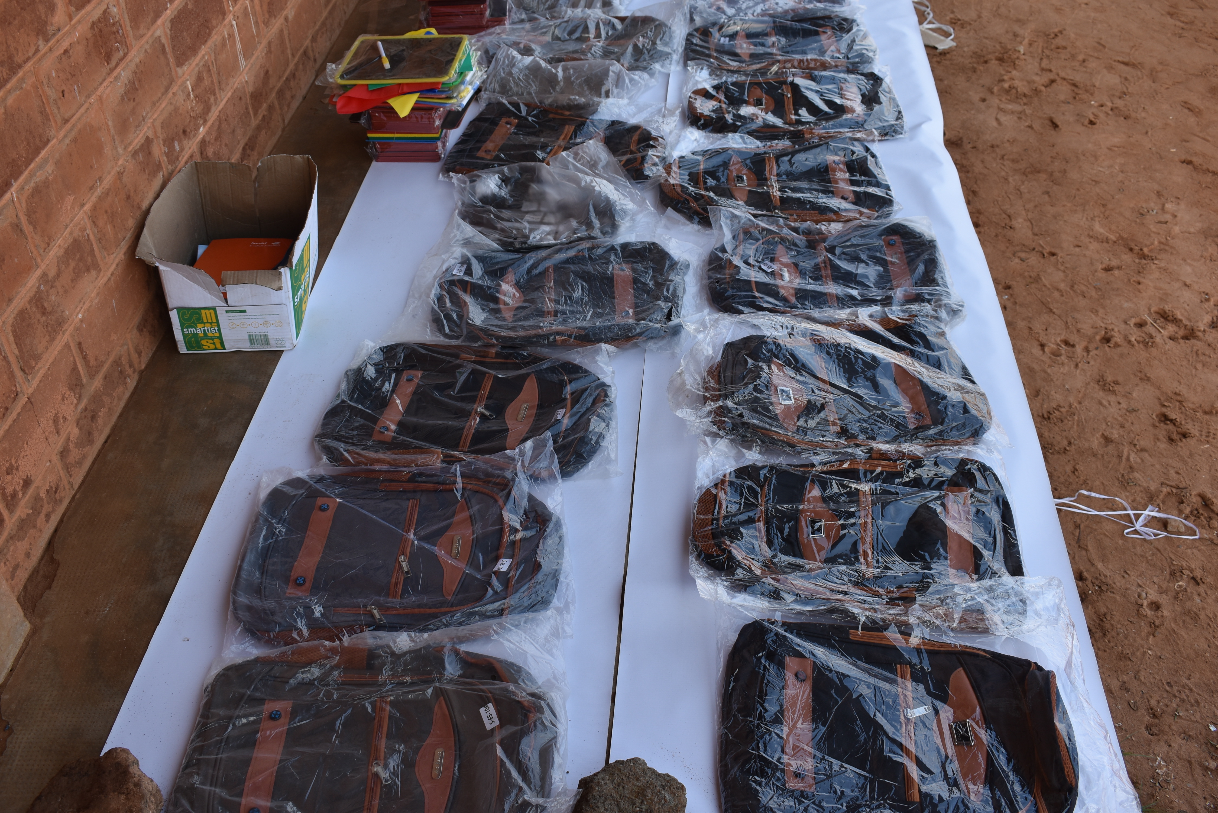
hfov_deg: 53.1
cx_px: 609
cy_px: 406
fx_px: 1218
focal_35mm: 36
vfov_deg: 36.9
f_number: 5.6
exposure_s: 1/250
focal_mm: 24
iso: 200
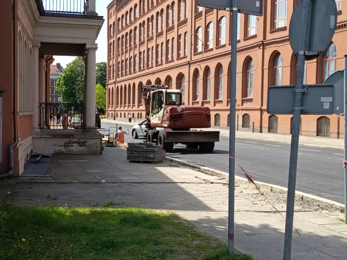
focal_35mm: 55
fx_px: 551
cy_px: 130
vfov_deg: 26.6
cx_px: 174
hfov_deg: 34.9
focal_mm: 5.27
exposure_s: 1/288
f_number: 1.7
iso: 50
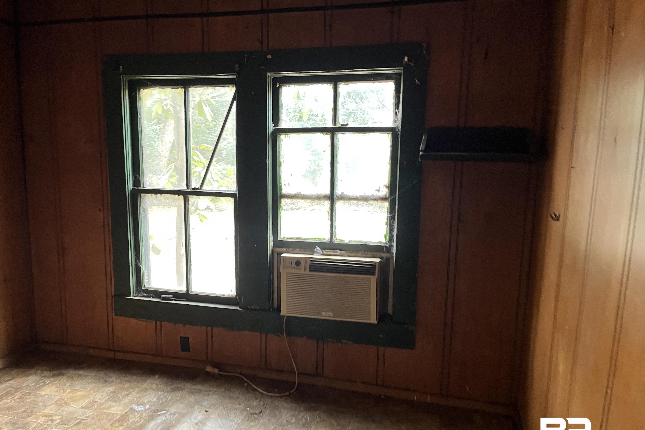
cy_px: 240
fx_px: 502
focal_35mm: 28
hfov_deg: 65.5
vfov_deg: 46.3
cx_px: 315
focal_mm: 5.1
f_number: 1.6
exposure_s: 1/60
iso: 250
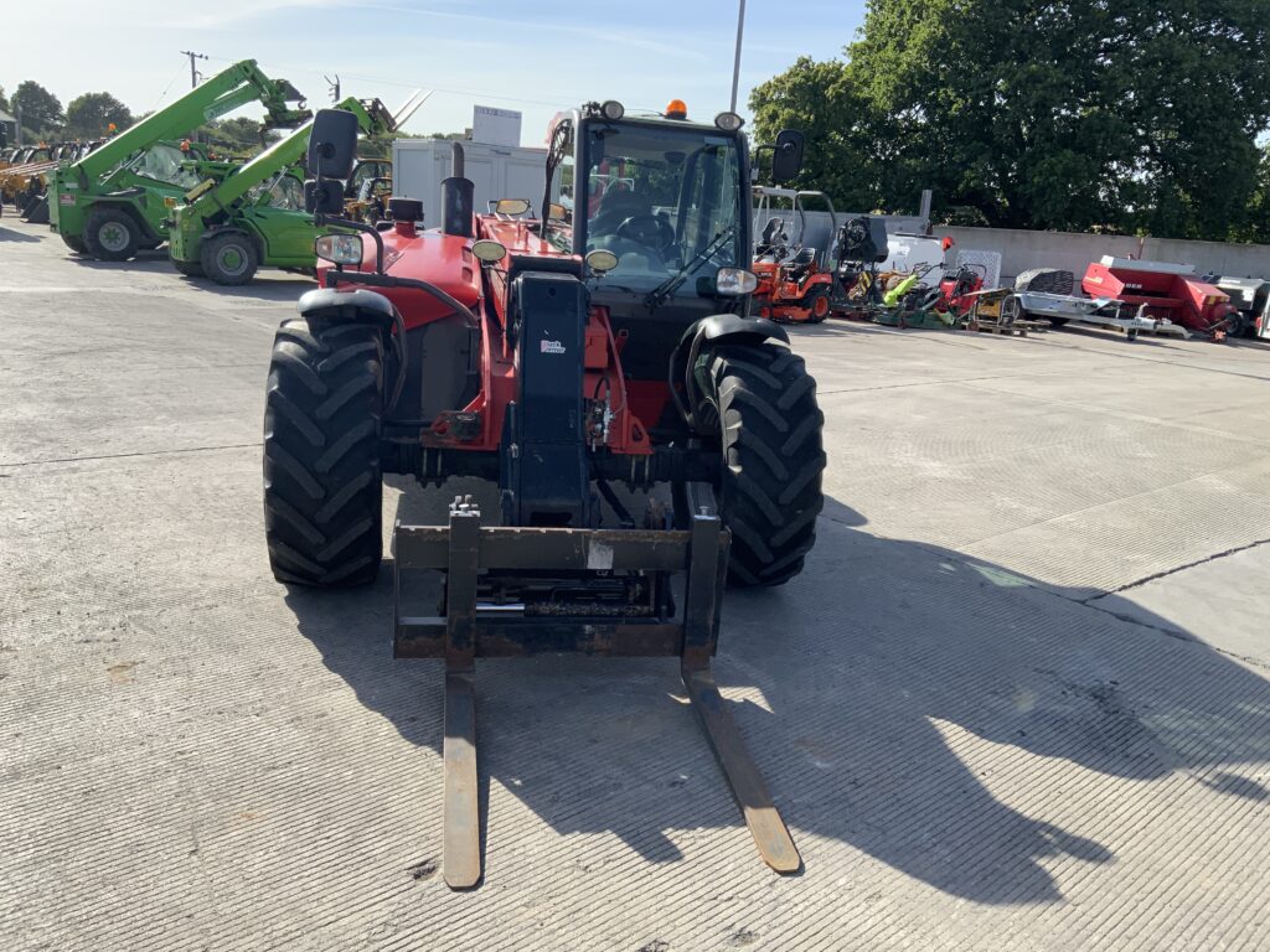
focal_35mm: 29
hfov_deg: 61.7
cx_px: 635
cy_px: 476
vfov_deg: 48.2
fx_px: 1064
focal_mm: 3
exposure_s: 1/1250
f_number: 1.8
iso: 16
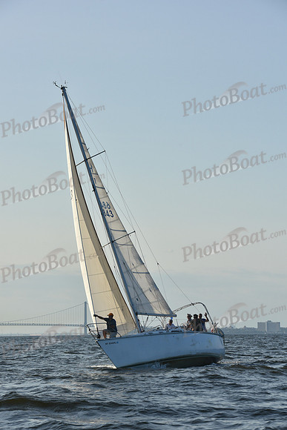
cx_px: 144
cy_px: 215
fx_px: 1386
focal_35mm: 116
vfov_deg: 17.6
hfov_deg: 11.8
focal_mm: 116
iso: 320
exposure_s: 1/1000
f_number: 9
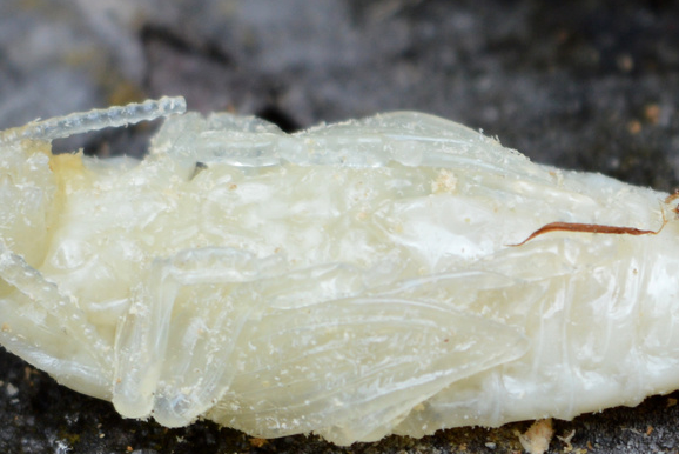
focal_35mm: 137
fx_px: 2582
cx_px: 357
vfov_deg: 10.0
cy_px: 298
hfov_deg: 15.0
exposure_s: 1/125
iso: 200
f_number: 8
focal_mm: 55
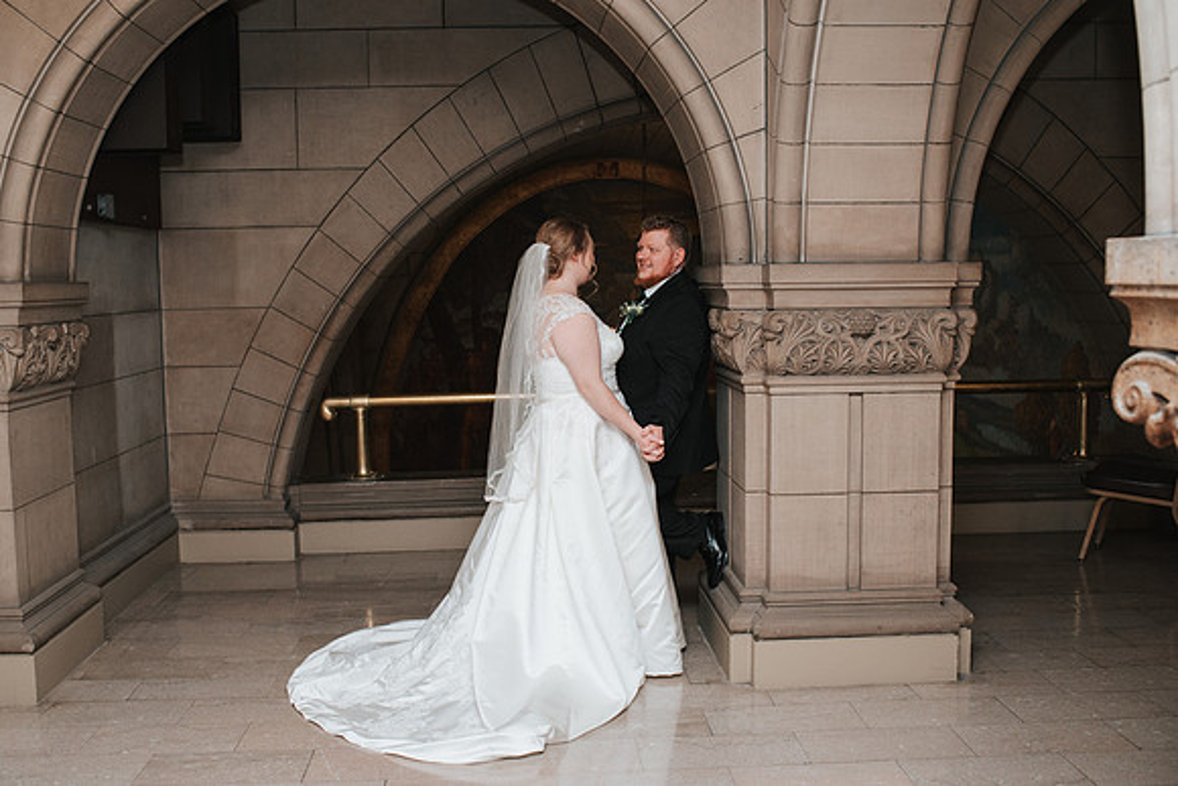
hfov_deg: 51.3
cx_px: 550
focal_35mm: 37
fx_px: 1225
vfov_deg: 35.6
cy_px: 393
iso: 1000
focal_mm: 35
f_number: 3.5
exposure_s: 1/200
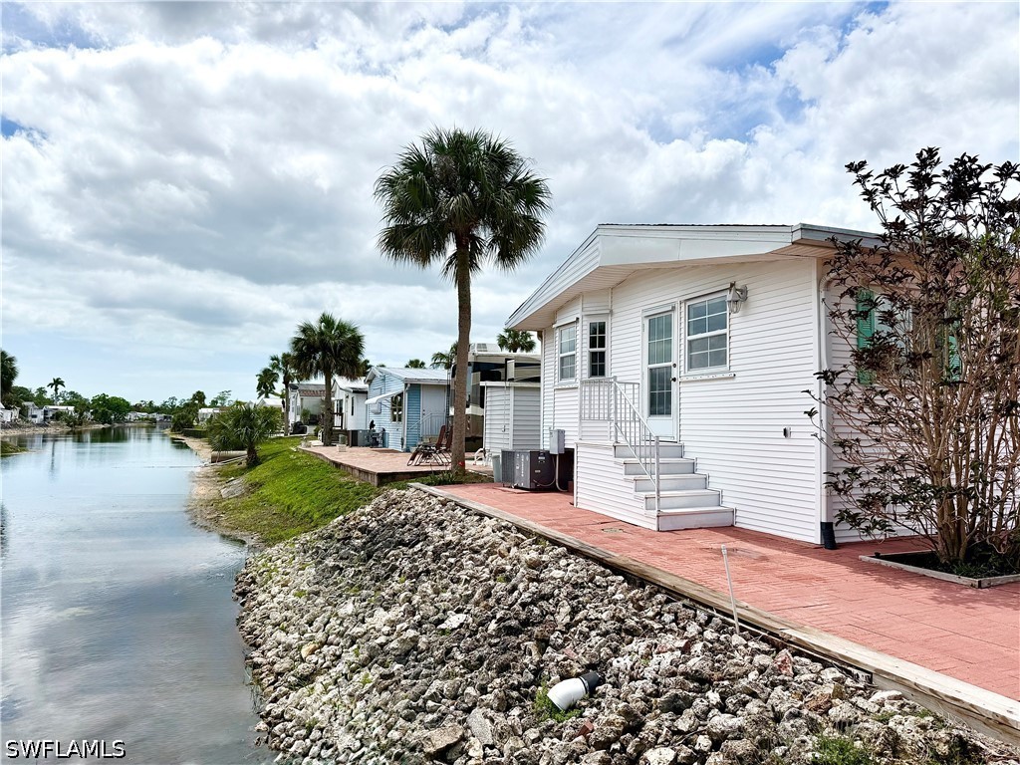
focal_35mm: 24
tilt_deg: +3.1
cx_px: 510
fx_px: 707
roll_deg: -1.0
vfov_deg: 56.8
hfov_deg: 71.6
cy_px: 382
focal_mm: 6.76
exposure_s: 1/10309
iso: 80
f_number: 1.78
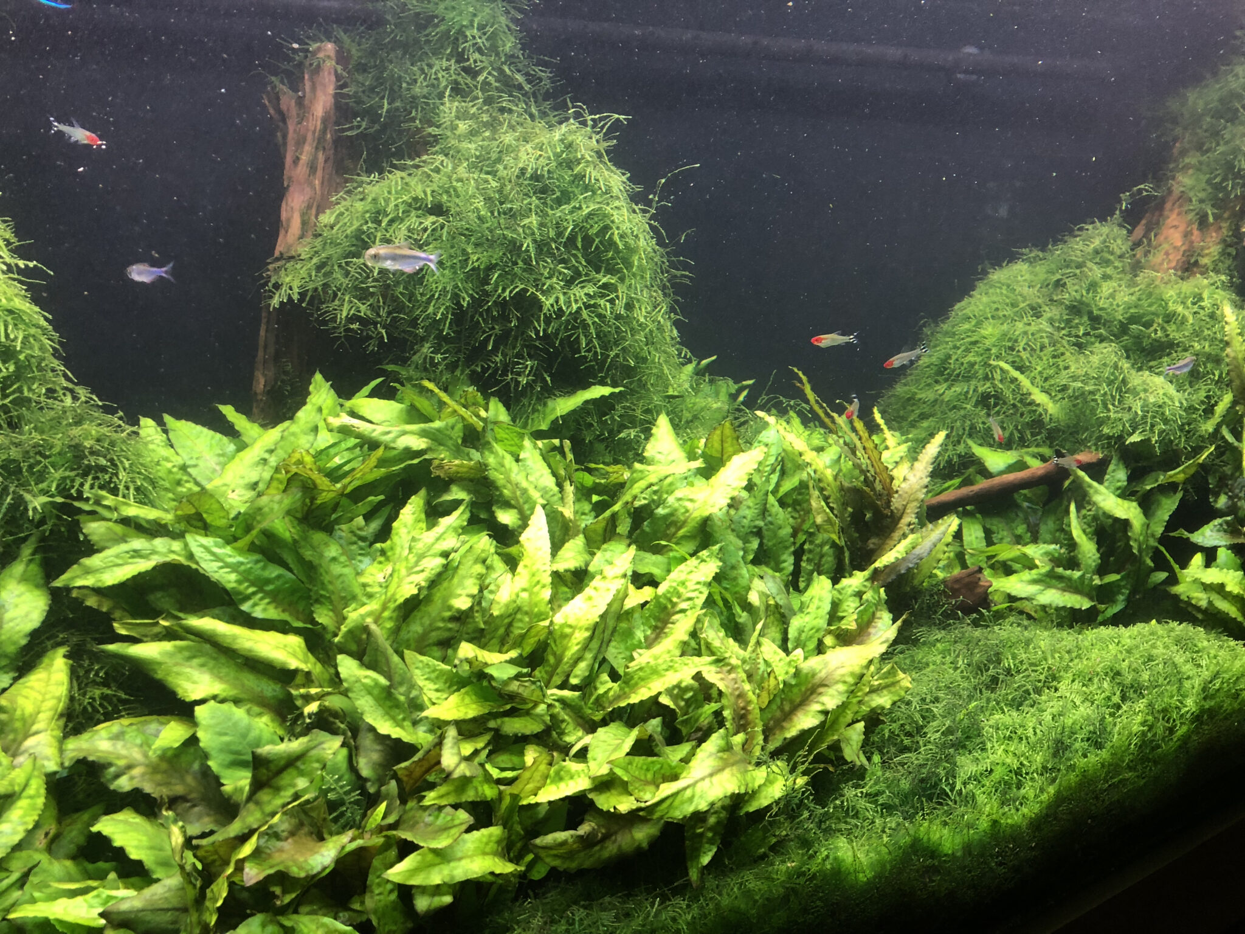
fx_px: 1007
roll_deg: -1.6
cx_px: 622
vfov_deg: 49.7
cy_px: 467
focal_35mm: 28
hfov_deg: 63.4
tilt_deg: -14.1
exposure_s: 1/16
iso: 50
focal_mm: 3.99
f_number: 1.8
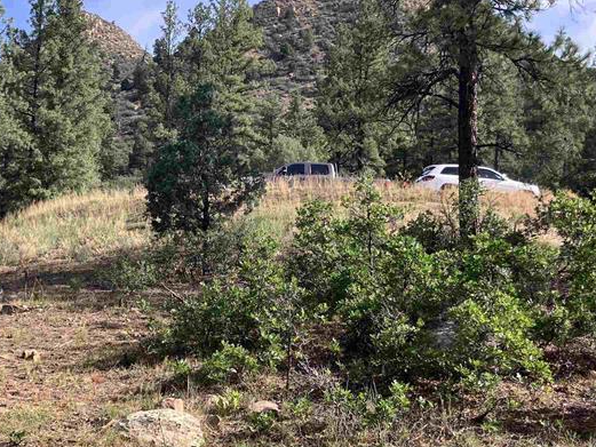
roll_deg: -0.5
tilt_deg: +8.3
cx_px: 202
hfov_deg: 34.6
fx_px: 947
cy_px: 200
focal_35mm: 55
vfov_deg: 26.6
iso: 32
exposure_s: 1/852
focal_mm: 3.99
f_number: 1.8
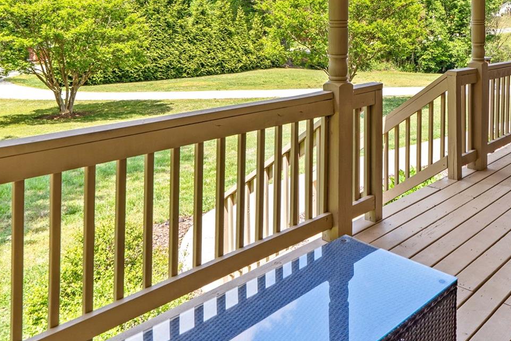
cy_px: 15
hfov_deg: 54.5
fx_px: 482
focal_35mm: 34
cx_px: 348
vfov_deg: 35.8
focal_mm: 16
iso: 100
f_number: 8
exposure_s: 1/50
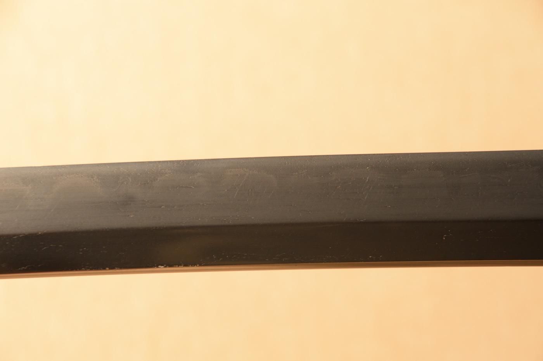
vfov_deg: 6.8
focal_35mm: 202
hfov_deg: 10.2
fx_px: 3052
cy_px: 180
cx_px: 272
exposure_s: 1/1.6
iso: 400
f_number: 11
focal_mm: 135
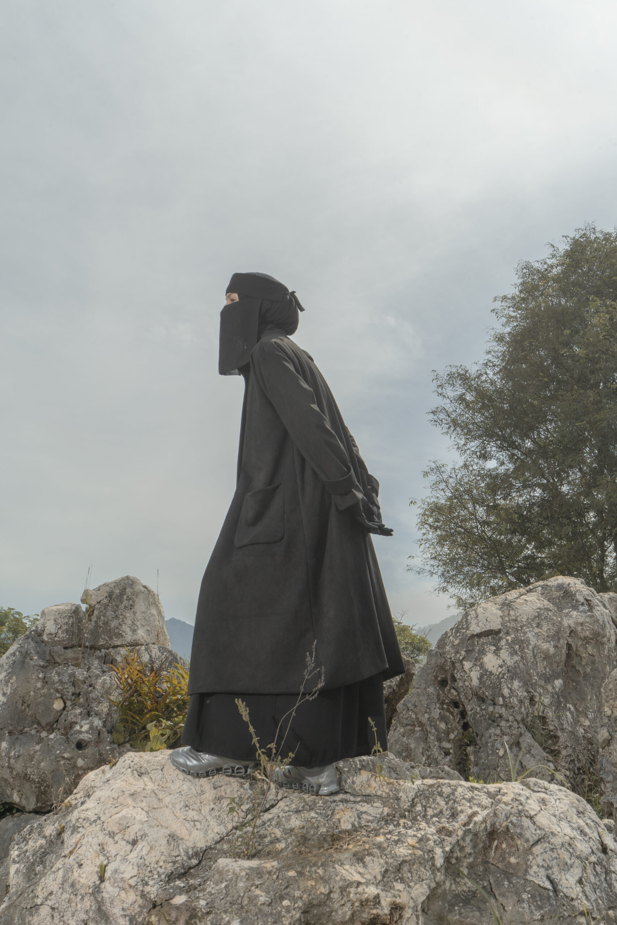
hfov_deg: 29.2
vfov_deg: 42.7
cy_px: 462
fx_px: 1182
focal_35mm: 46
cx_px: 308
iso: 125
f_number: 16
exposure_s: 1/100
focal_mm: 46
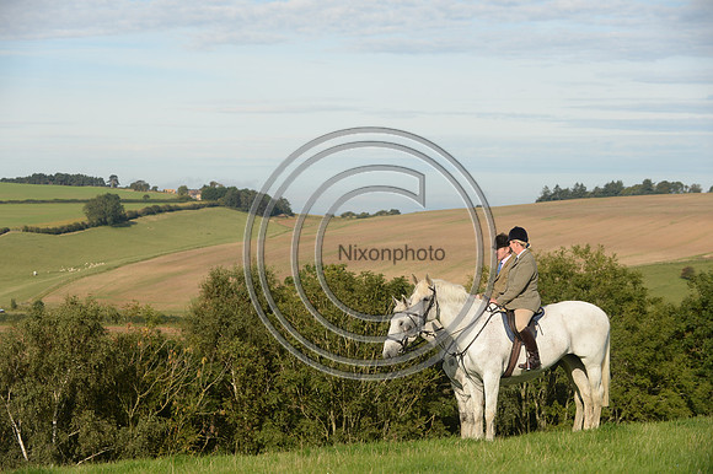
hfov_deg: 21.5
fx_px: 1880
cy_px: 237
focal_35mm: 95
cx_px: 356
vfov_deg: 14.4
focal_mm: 95
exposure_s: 1/1250
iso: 280
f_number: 5
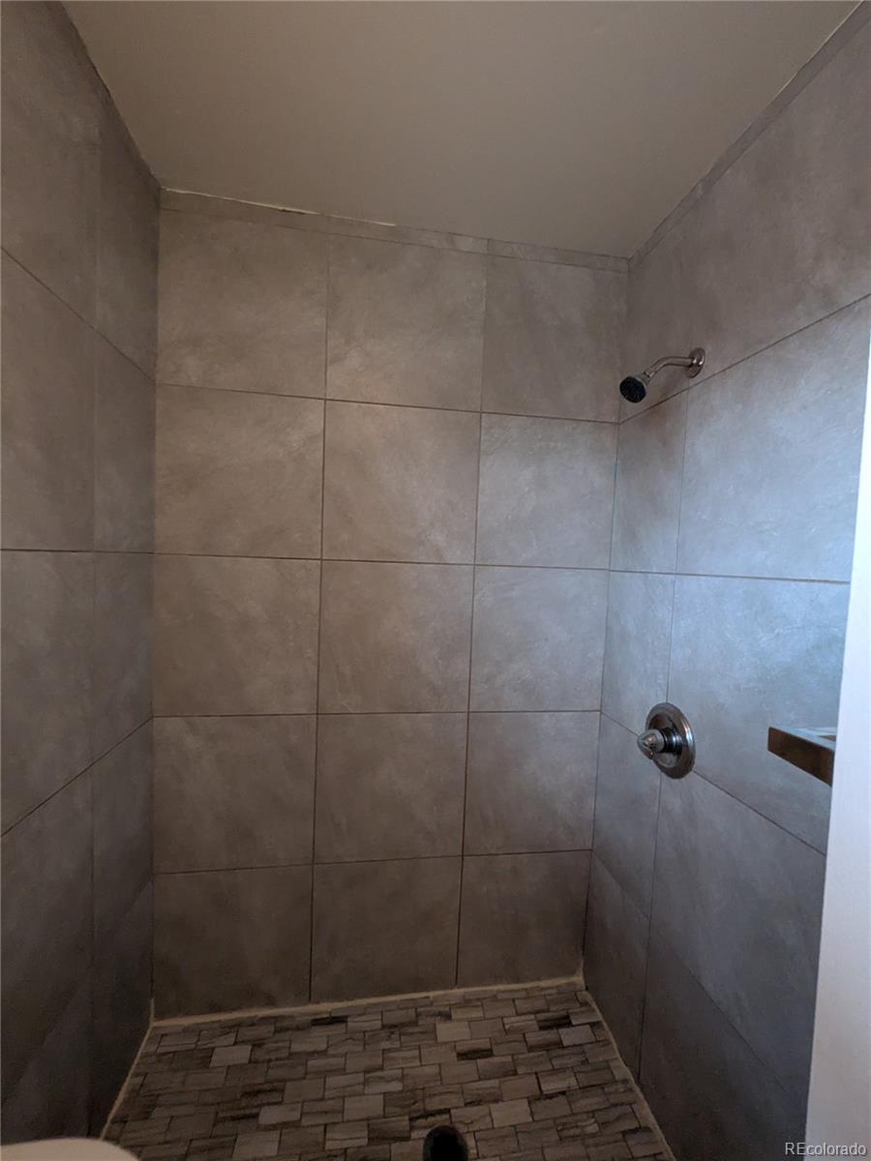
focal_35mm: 14
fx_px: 470
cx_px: 436
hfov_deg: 85.7
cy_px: 580
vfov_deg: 102.1
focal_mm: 1.83
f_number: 2.2
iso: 695
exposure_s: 1/25
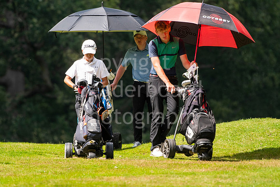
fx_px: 4434
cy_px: 94
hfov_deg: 3.6
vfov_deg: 2.4
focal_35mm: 570
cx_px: 140
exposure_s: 1/1600
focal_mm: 380
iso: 800
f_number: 5.6
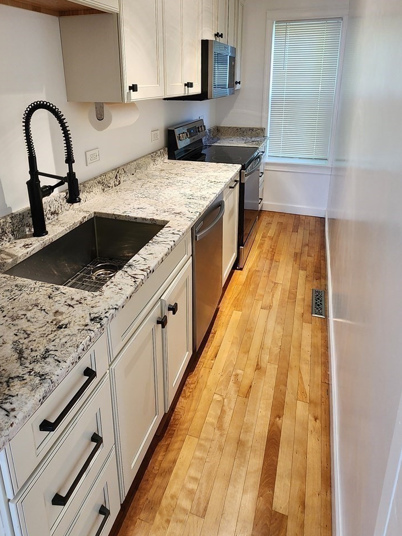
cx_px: 202
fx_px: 325
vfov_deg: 76.6
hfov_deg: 63.4
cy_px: 181
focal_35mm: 21
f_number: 2.2
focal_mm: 2.2
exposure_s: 1/60
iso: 200
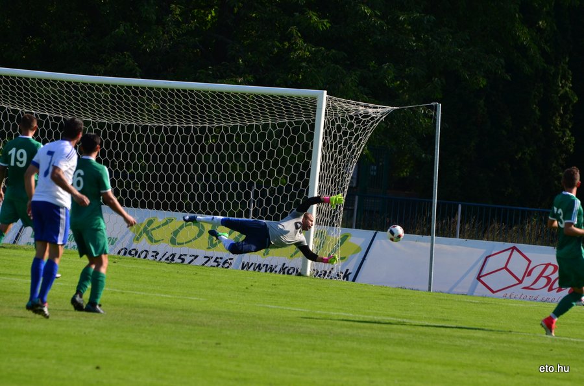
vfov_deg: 3.6
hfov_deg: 5.5
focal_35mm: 375
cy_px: 193
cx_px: 292
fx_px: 6070
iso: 250
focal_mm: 250
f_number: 6.3
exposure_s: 1/1250
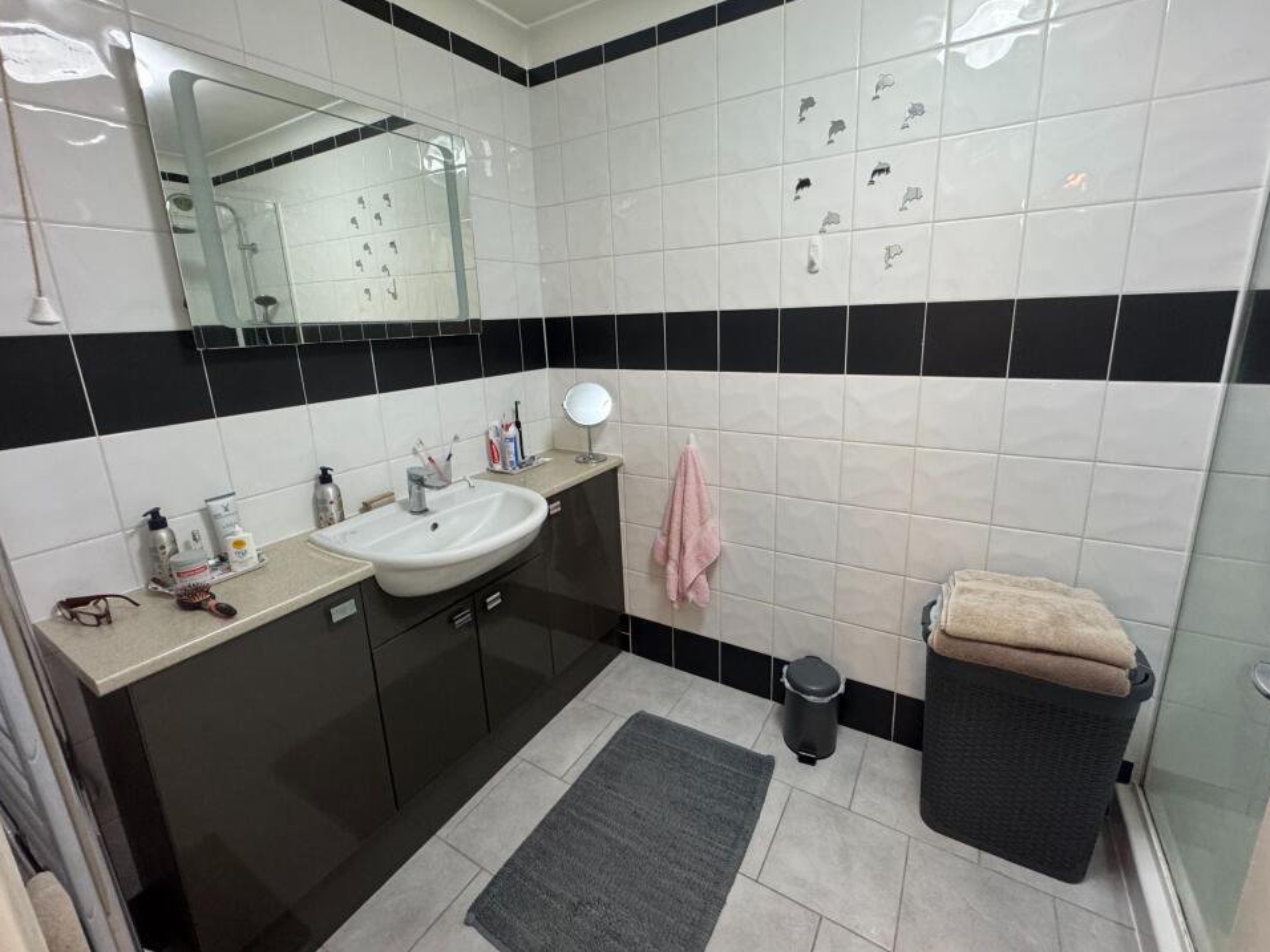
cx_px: 648
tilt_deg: -12.8
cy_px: 443
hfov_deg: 98.2
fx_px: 550
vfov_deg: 81.6
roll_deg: +2.6
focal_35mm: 15
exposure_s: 1/50
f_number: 2.2
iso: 250
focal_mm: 2.22
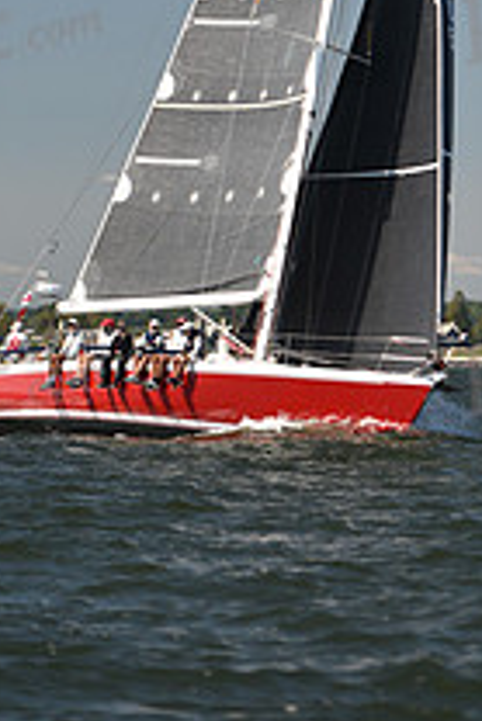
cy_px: -156
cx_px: 283
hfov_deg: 4.0
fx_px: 6977
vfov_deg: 5.9
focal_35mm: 348
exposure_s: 1/1600
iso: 250
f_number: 2.8
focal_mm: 125
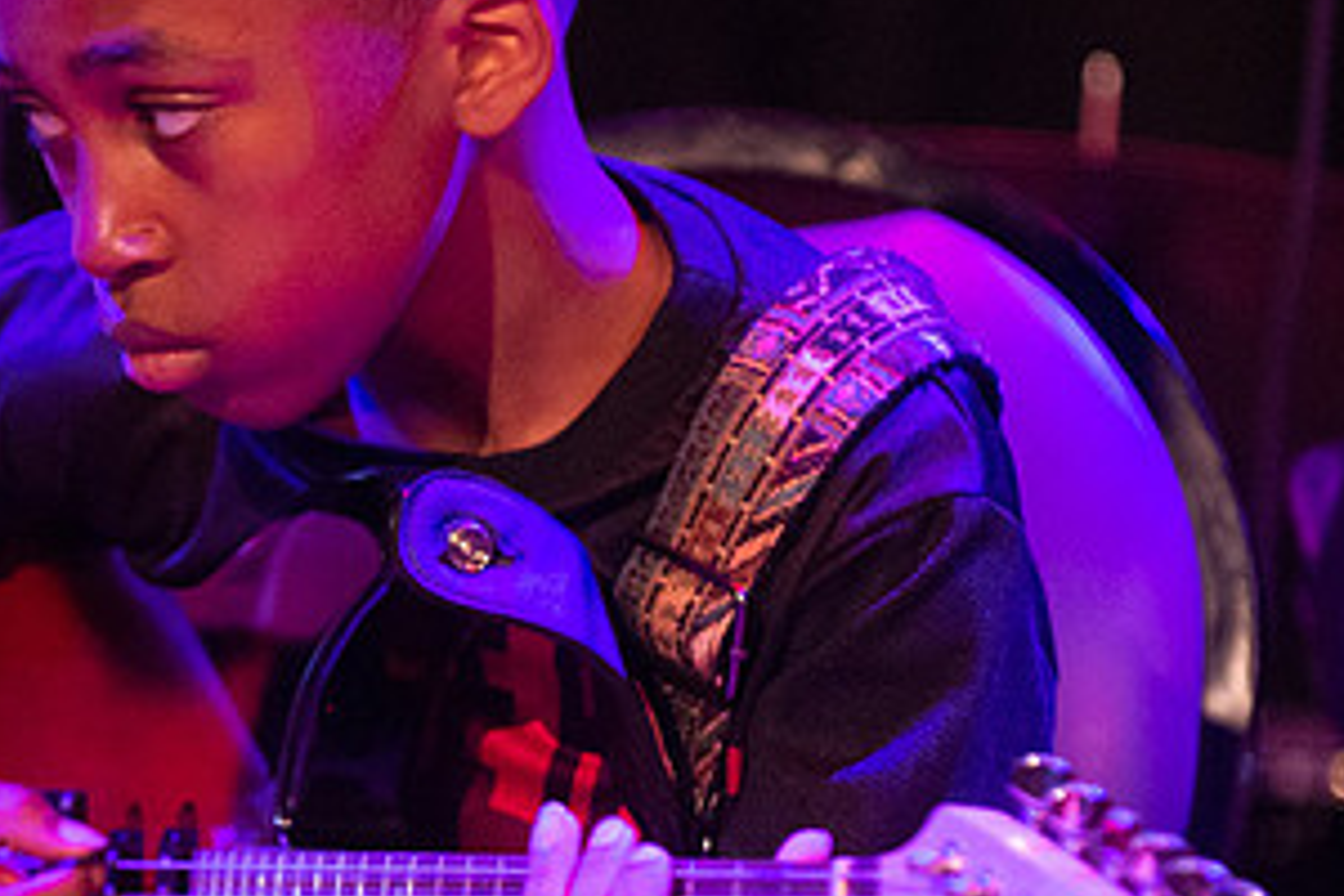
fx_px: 16239
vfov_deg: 3.2
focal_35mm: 435
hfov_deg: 4.7
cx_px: 211
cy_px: 293
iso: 3200
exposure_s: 1/160
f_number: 2.8
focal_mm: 150
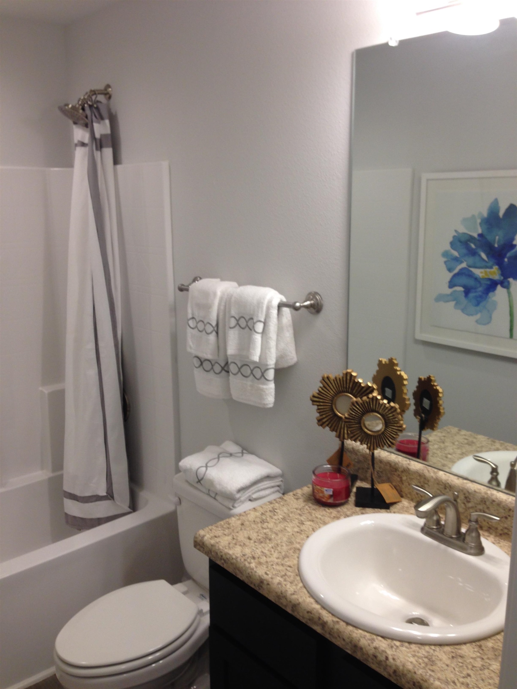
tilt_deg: -11.1
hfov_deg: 42.9
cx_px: 258
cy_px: 344
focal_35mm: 33
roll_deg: -0.2
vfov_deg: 55.4
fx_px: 657
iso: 50
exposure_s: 1/24
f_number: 2.4
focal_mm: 4.12
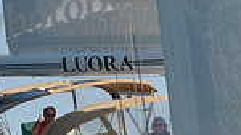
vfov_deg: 3.8
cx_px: 292
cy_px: 63
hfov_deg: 6.8
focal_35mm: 316
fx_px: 2017
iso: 400
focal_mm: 78
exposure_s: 1/800
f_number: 8
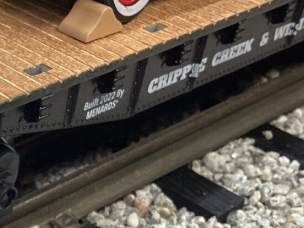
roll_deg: -3.1
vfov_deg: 16.3
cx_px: -79
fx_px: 790
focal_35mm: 90
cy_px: 165
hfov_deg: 20.2
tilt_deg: -33.2
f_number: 2.4
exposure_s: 1/120
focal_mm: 3.3
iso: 64
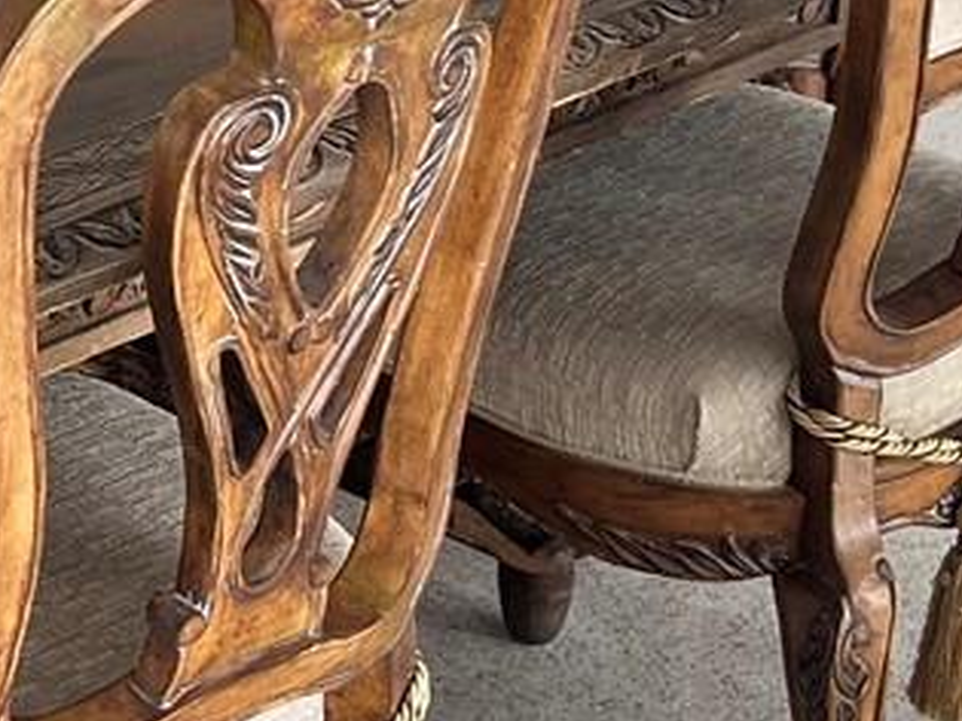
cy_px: -177
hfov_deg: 14.5
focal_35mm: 132
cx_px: -189
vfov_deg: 11.0
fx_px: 3667
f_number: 1.6
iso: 80
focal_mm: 5.1
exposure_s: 1/120
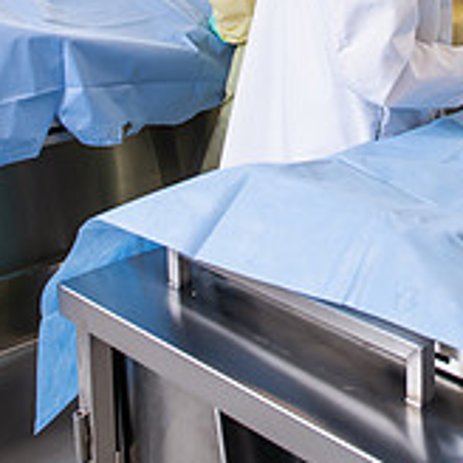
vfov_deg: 21.0
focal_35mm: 78
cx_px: 421
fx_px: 1180
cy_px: -55
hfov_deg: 21.7
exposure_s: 1/200
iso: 400
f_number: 4
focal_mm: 26
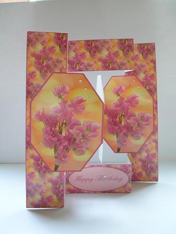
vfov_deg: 49.0
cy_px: 117
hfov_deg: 37.8
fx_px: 257
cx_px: 88
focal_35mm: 38
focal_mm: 5.8
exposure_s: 1/21.2
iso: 50
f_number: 2.8
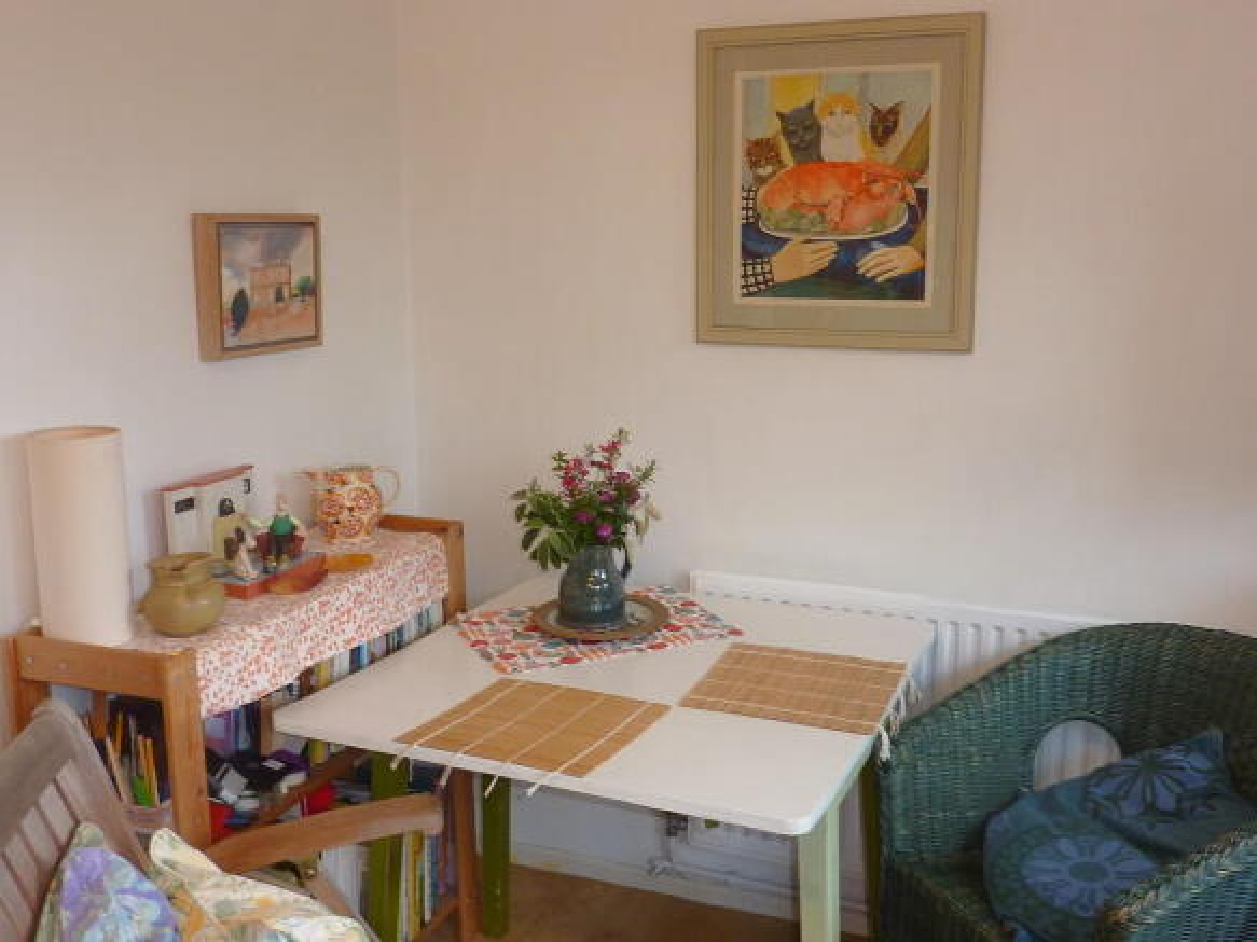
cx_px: 628
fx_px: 1198
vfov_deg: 42.9
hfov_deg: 55.4
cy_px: 471
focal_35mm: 33
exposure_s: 1/20
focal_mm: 4.1
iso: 100
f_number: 3.3
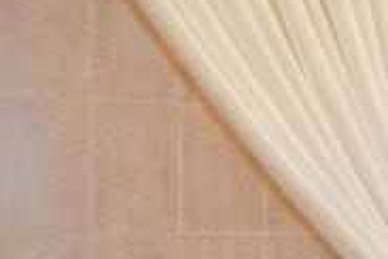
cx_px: 537
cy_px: 360
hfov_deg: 16.8
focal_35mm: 113
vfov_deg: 11.7
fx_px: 1218
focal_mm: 18
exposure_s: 1/125
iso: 450
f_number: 3.5
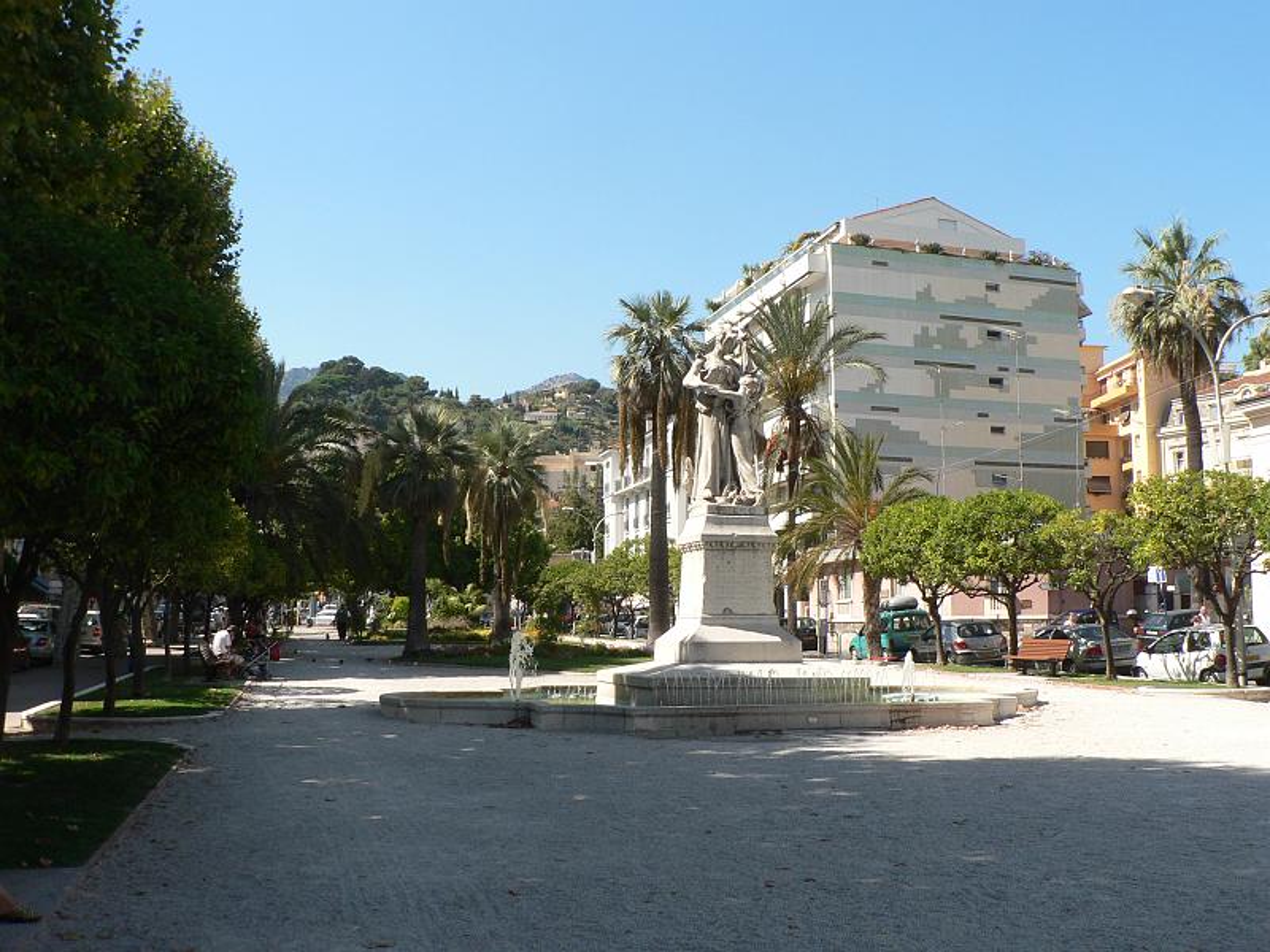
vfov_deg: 39.7
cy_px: 476
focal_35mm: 36
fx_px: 1321
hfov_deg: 51.4
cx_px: 635
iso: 80
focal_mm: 6
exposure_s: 1/400
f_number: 4.5
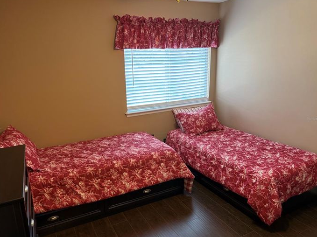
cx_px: 162
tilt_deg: -12.6
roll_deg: +1.0
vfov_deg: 51.3
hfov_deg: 65.4
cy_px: 118
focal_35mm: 27
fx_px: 247
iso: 160
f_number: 1.6
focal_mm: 5.96
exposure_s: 1/60
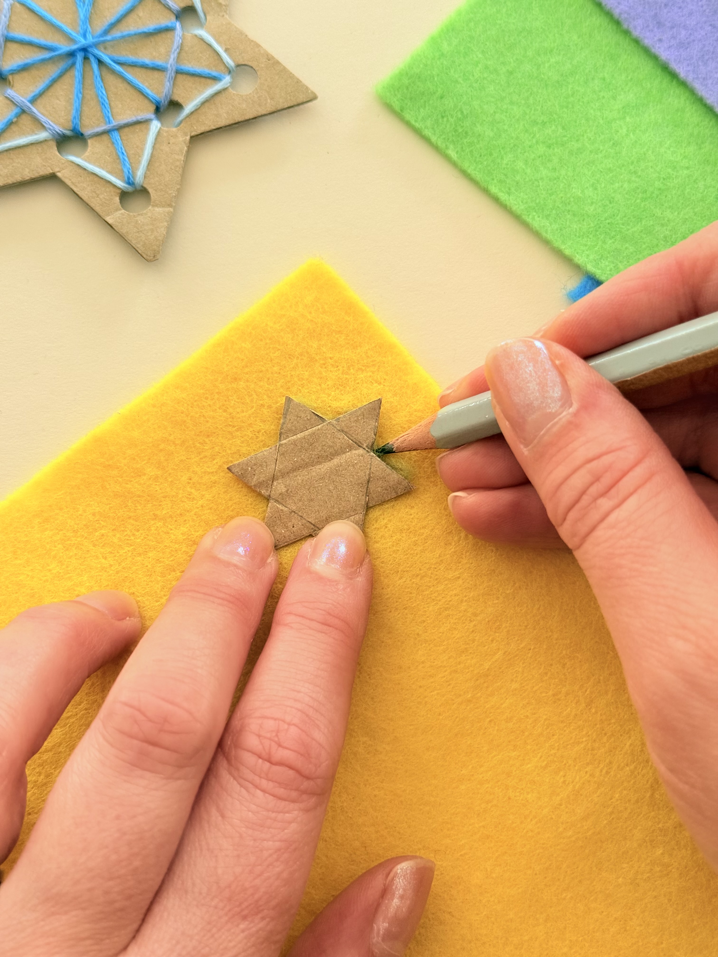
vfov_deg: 39.7
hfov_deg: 30.3
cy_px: 478
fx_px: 1327
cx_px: 359
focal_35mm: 48
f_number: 1.78
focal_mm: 6.76
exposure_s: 1/284
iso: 64
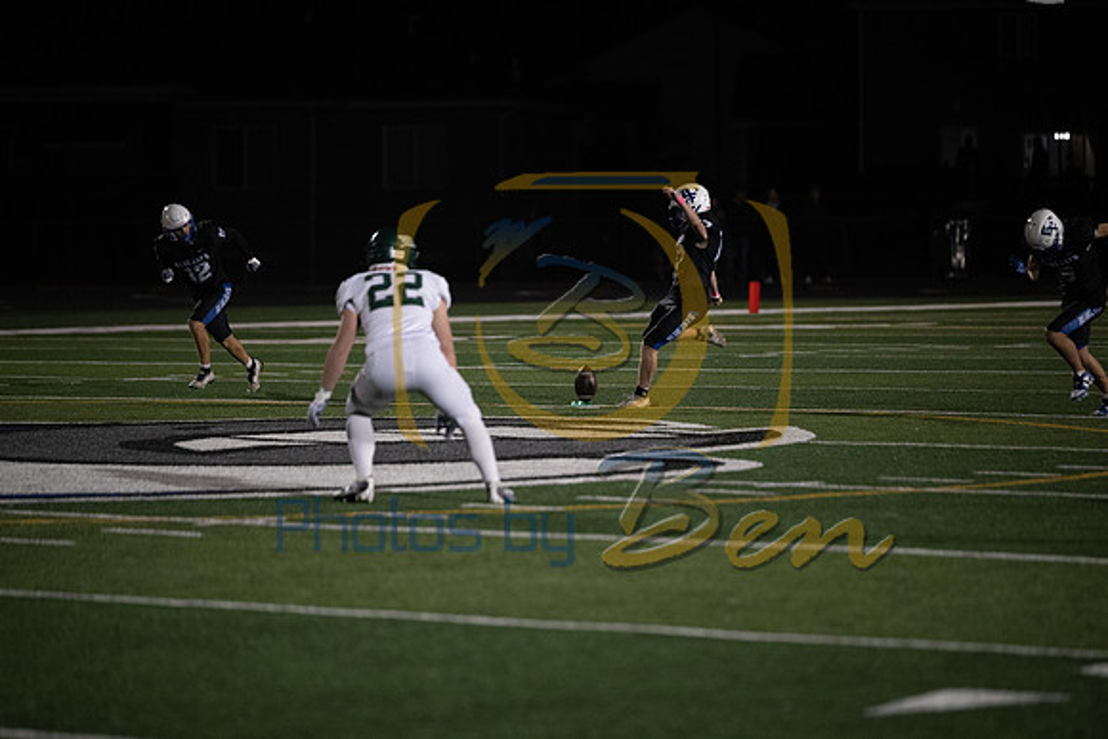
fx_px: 6157
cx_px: 554
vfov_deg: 6.9
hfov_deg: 10.3
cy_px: 370
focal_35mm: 200
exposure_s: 1/1250
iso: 4000
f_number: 2.8
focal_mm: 200
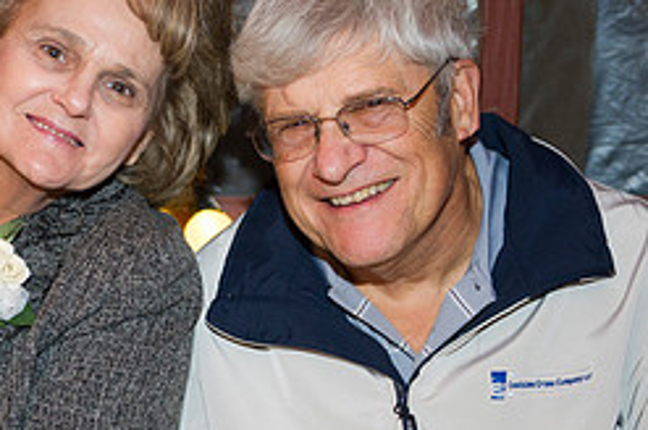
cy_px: 317
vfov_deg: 9.7
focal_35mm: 141
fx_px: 2535
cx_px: 24
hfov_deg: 14.4
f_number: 2.8
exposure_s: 1/40
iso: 1250
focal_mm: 60
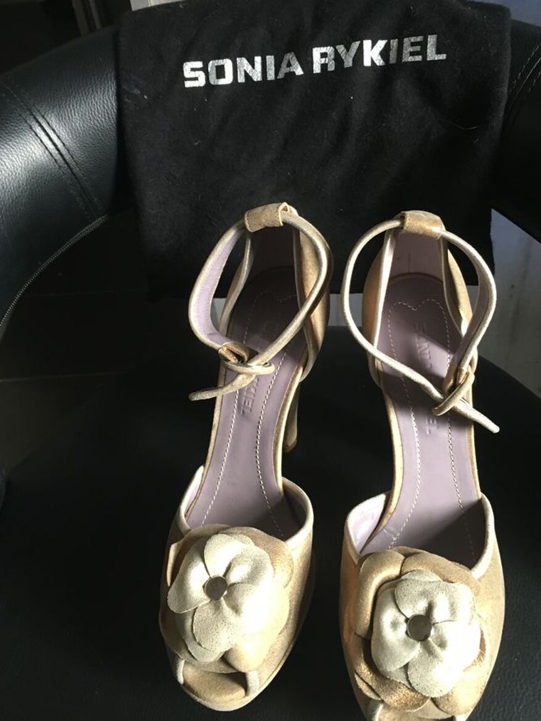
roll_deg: +7.6
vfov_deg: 55.2
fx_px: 687
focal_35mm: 33
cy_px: 322
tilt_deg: -42.3
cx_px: 279
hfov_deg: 43.0
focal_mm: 4.15
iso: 160
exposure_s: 1/33
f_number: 2.2
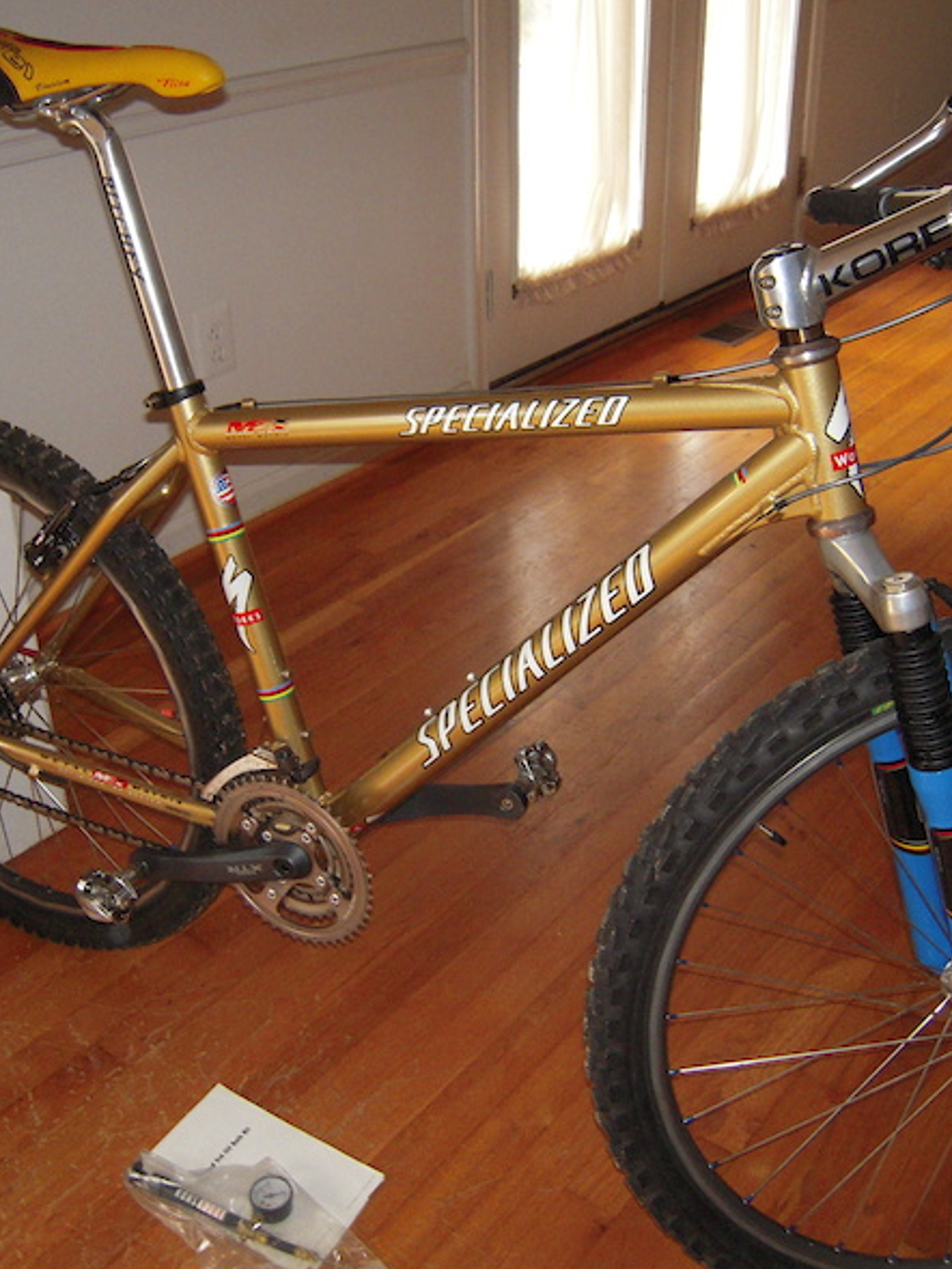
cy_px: 633
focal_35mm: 38
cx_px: 429
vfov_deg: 49.0
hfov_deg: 37.7
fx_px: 1393
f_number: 2.7
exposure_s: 1/25
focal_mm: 5
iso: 400
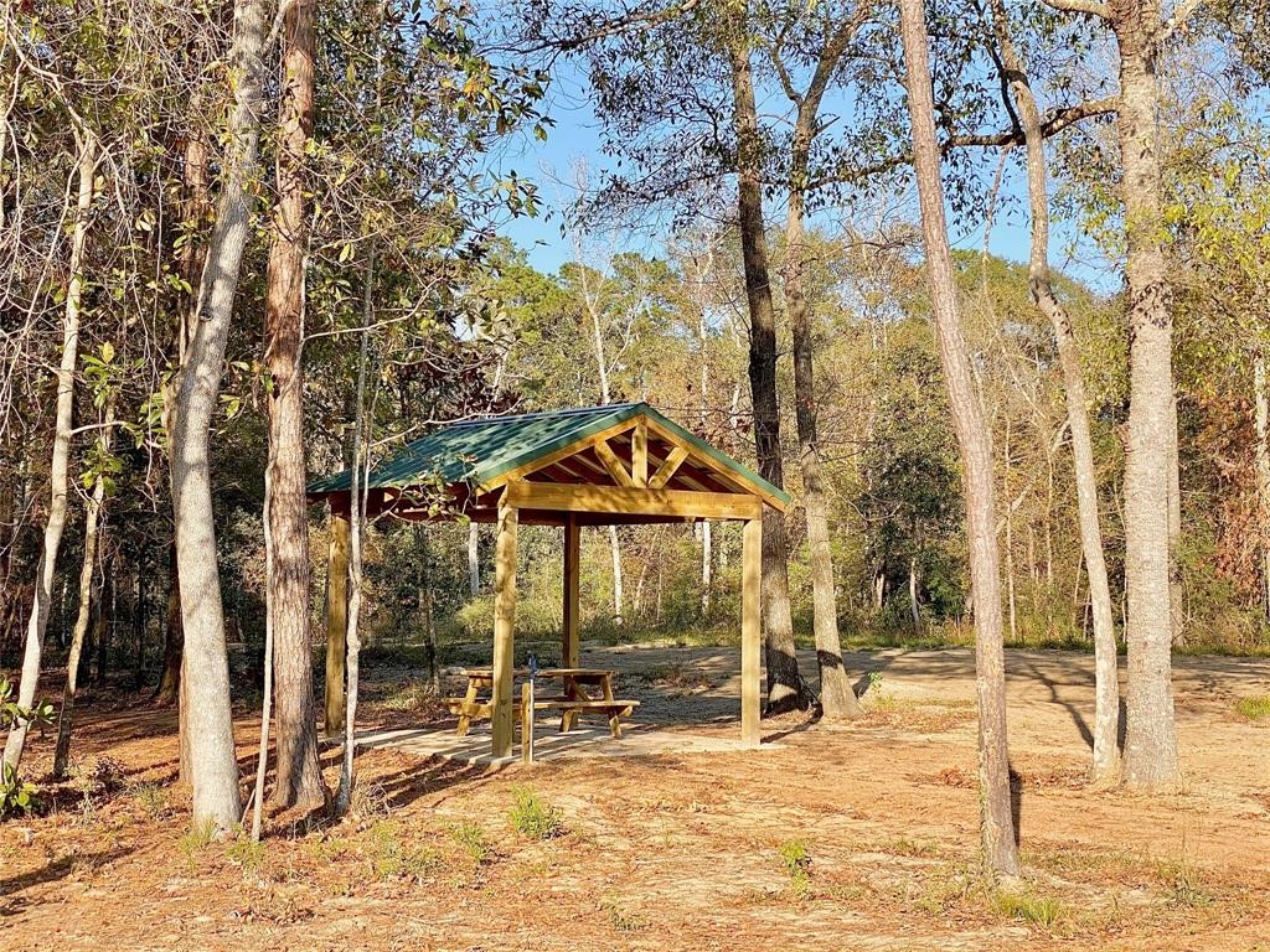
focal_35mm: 52
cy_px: 476
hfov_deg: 36.8
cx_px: 635
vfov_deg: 28.0
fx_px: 1908
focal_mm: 6
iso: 20
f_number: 2
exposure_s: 1/773
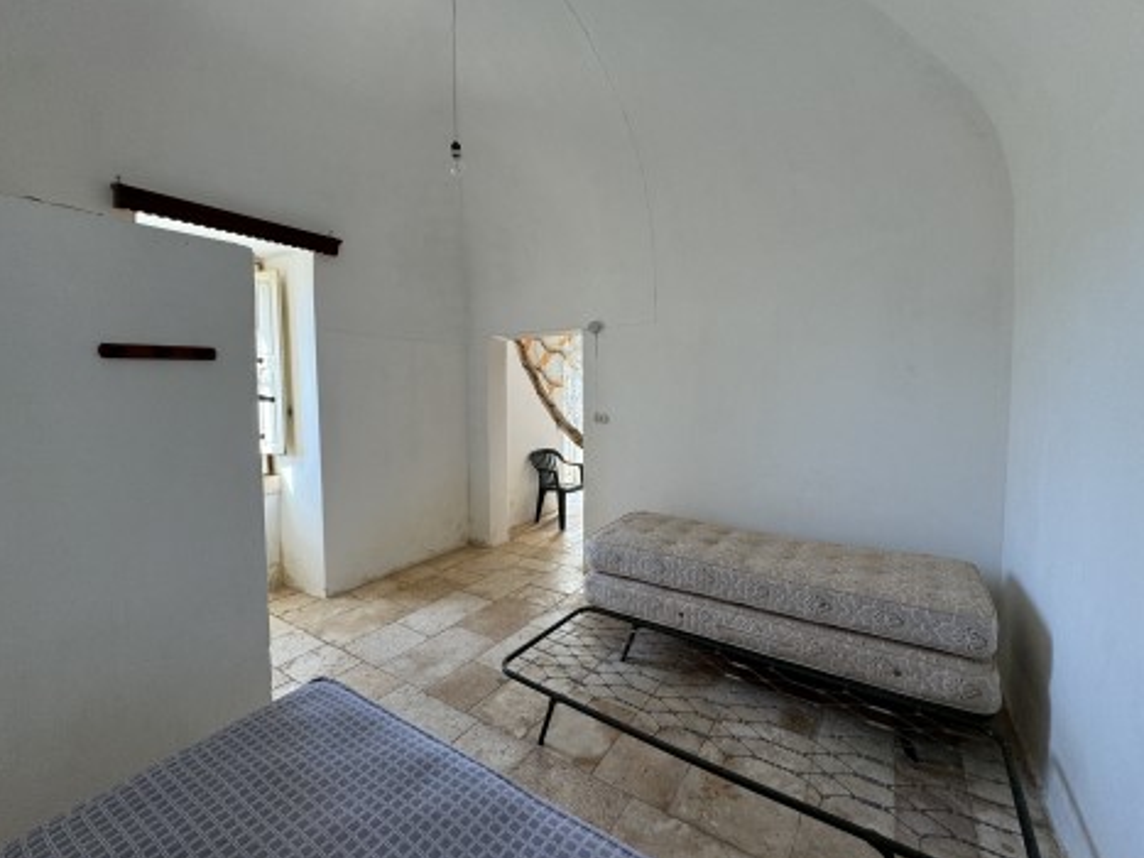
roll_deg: +0.8
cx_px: 566
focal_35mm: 15
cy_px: 413
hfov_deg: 98.2
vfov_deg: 81.7
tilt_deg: -3.2
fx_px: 496
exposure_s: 1/99
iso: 100
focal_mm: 2.22
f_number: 2.2
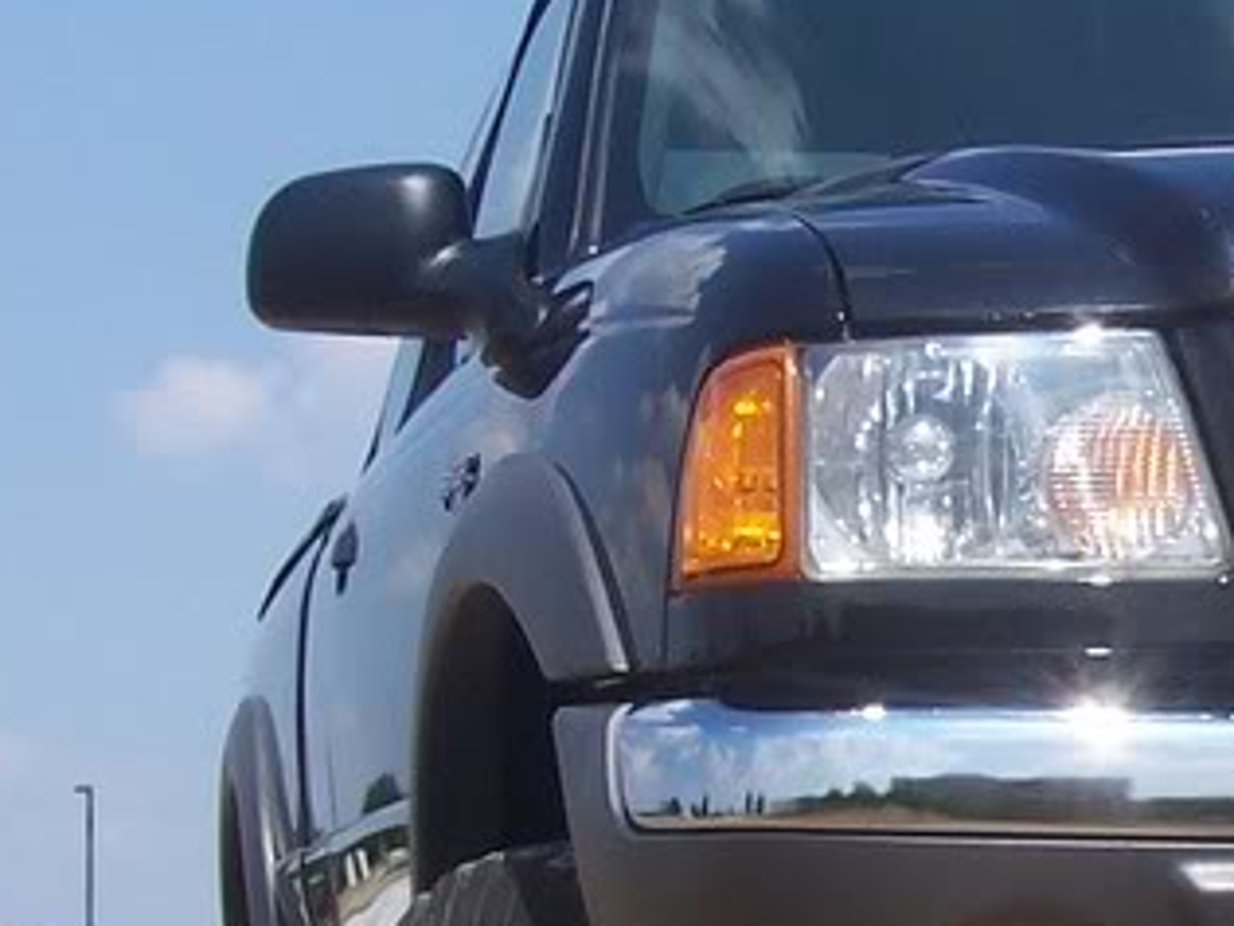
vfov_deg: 10.0
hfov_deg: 12.9
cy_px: 754
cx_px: 1621
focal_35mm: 148
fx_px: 5276
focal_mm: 7
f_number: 5.6
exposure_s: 1/500
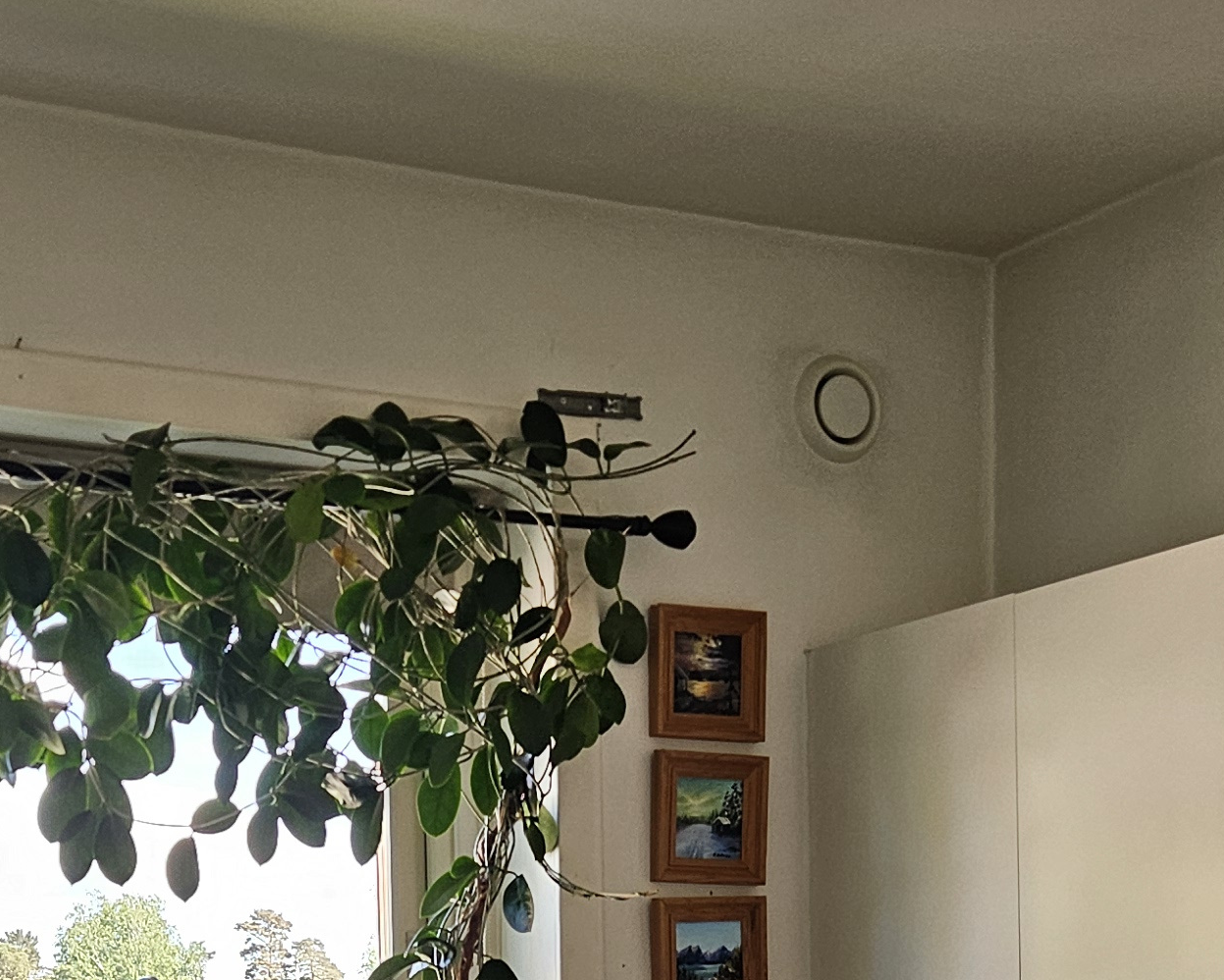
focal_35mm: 72
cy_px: 1172
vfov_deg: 20.0
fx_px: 2609
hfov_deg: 26.3
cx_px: 436
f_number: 1.8
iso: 125
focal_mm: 5.4
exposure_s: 1/180
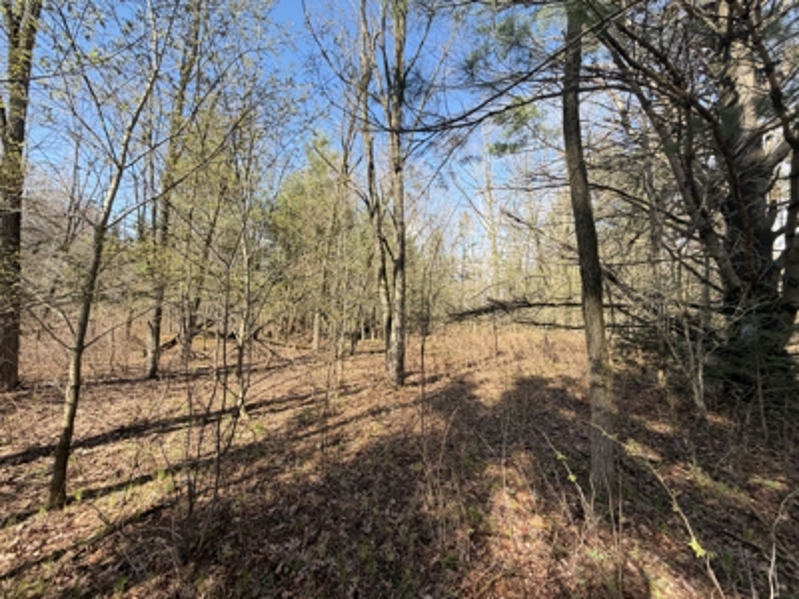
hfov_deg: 102.1
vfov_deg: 85.7
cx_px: 400
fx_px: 323
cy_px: 300
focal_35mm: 14
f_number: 2.2
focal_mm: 2.22
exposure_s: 1/220
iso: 40
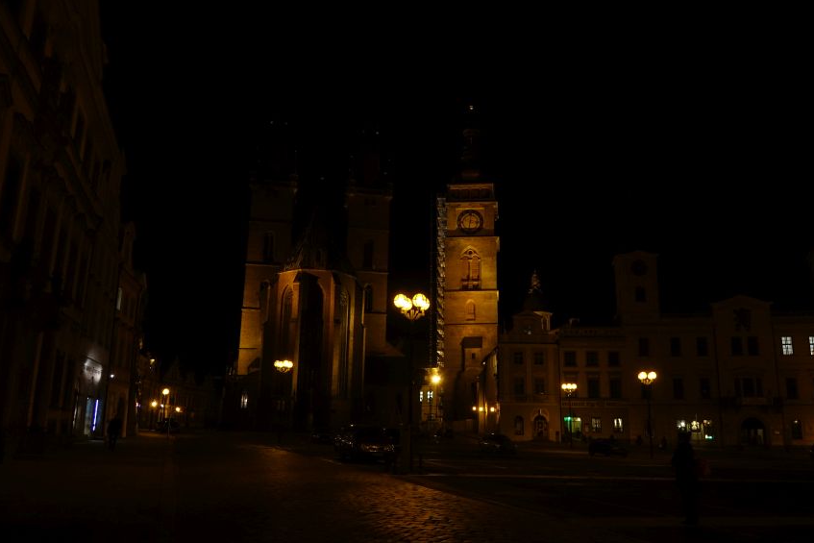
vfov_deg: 45.0
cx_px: 456
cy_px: 272
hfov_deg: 63.4
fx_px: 656
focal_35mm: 29
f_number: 2.8
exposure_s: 1/40
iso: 800
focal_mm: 8.8
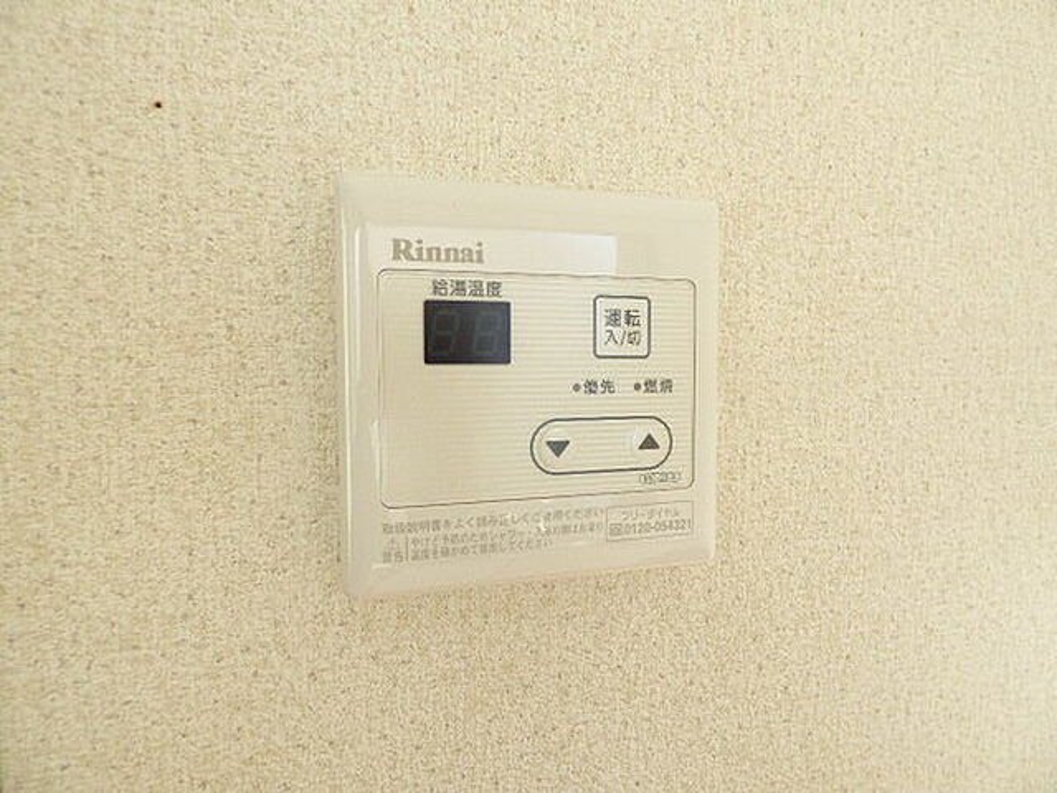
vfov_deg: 66.0
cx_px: 528
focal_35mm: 20
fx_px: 611
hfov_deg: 81.7
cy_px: 396
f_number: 2.8
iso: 125
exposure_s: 1/60
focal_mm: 3.58
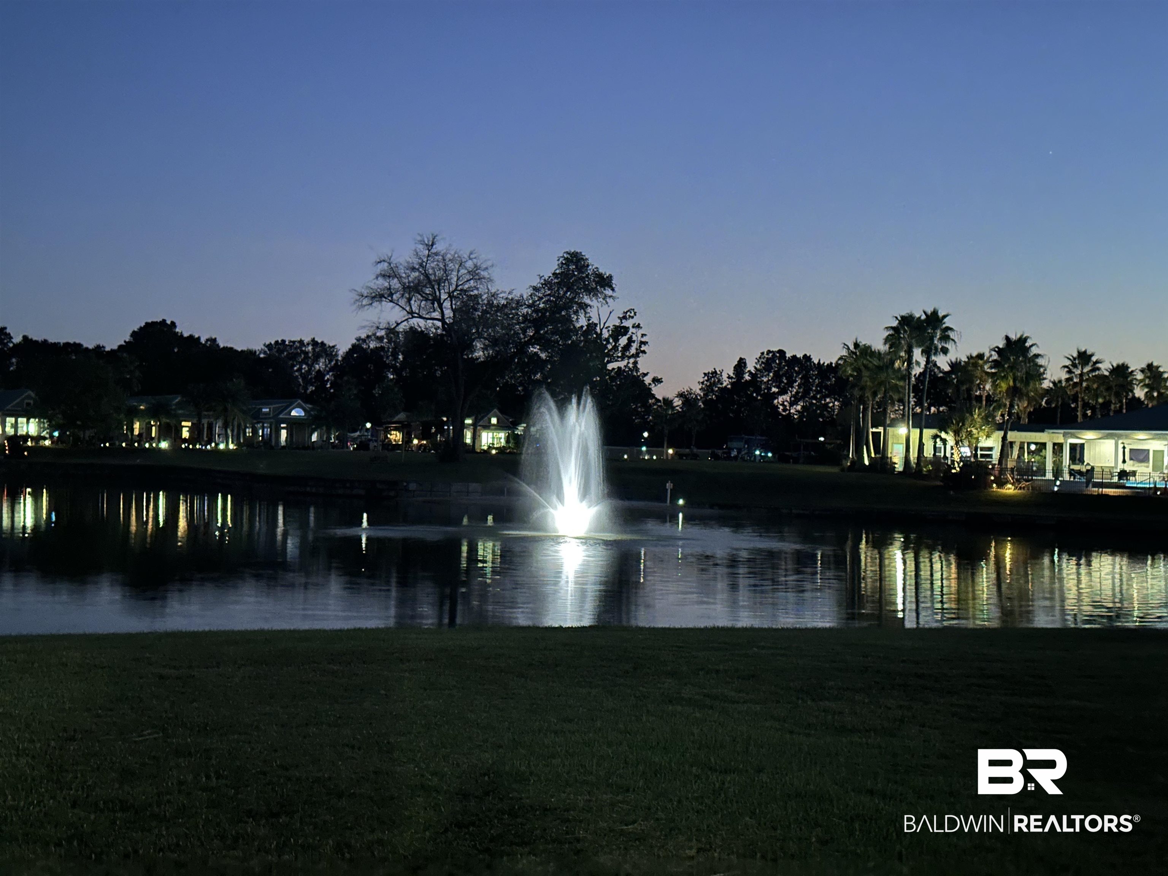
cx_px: 584
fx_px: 1620
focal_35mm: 48
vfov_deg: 30.3
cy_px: 438
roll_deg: -2.0
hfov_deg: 39.7
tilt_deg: +0.3
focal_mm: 6.86
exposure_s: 1/5
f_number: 1.78
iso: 640
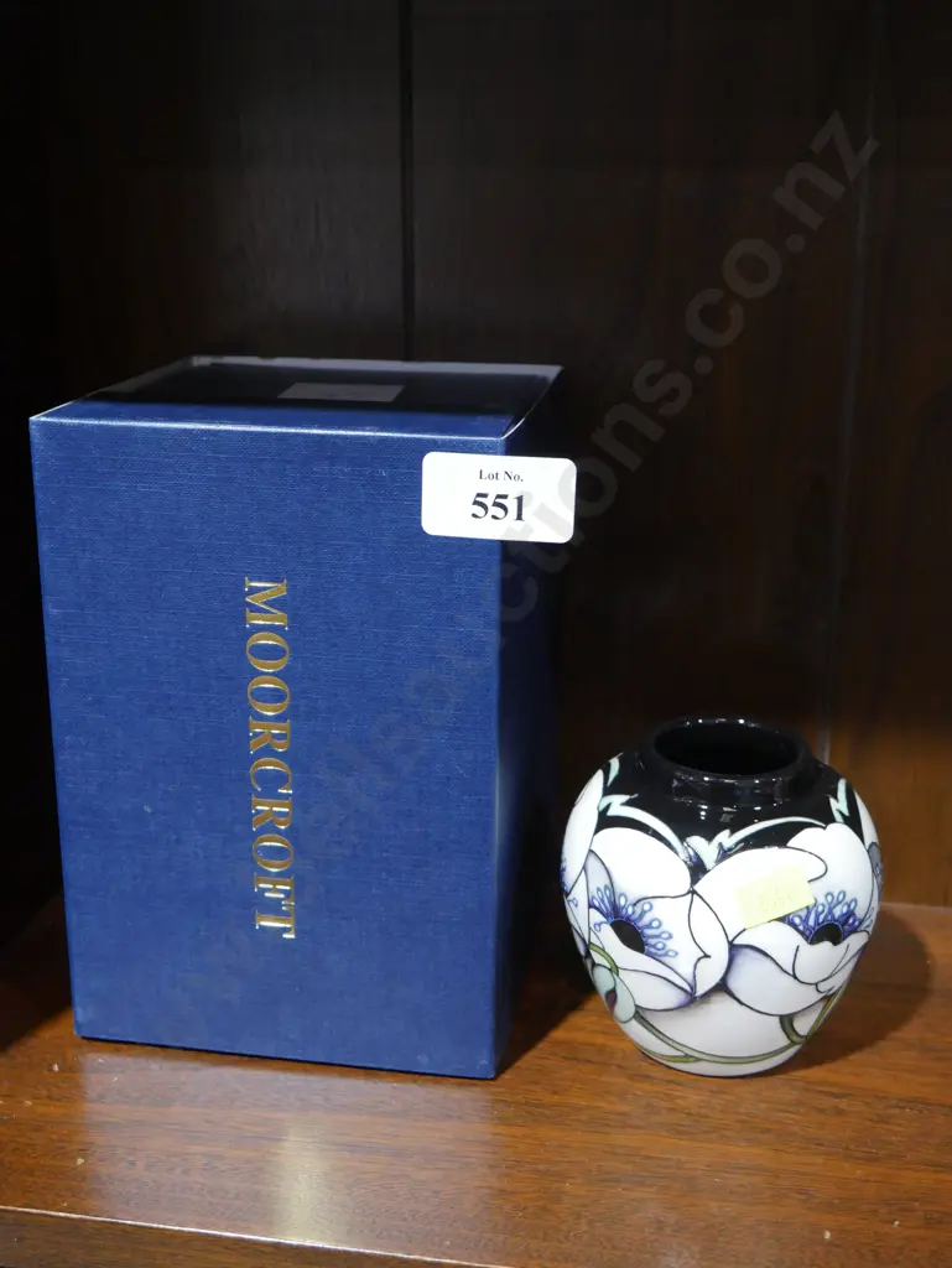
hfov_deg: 34.4
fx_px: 1539
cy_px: 634
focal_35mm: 42
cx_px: 476
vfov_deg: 44.8
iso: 2000
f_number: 4.6
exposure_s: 1/60
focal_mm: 21
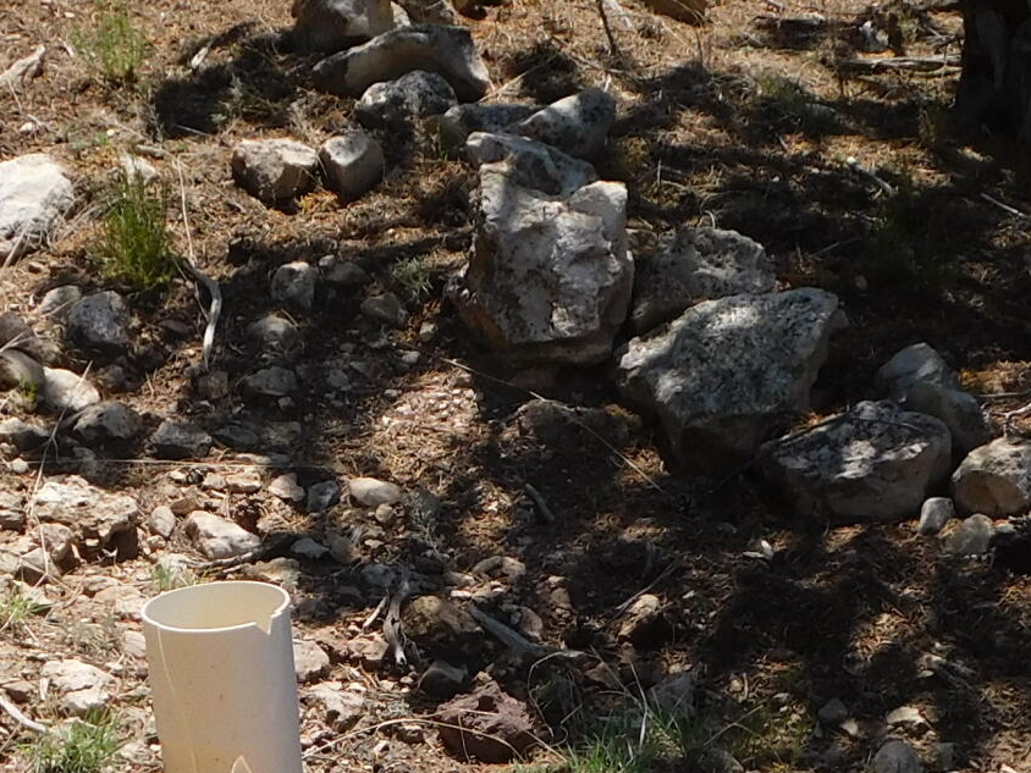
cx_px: 395
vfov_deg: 11.5
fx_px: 3812
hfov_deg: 15.4
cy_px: 589
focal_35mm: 128
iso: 125
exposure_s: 1/1000
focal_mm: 6.3
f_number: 3.5
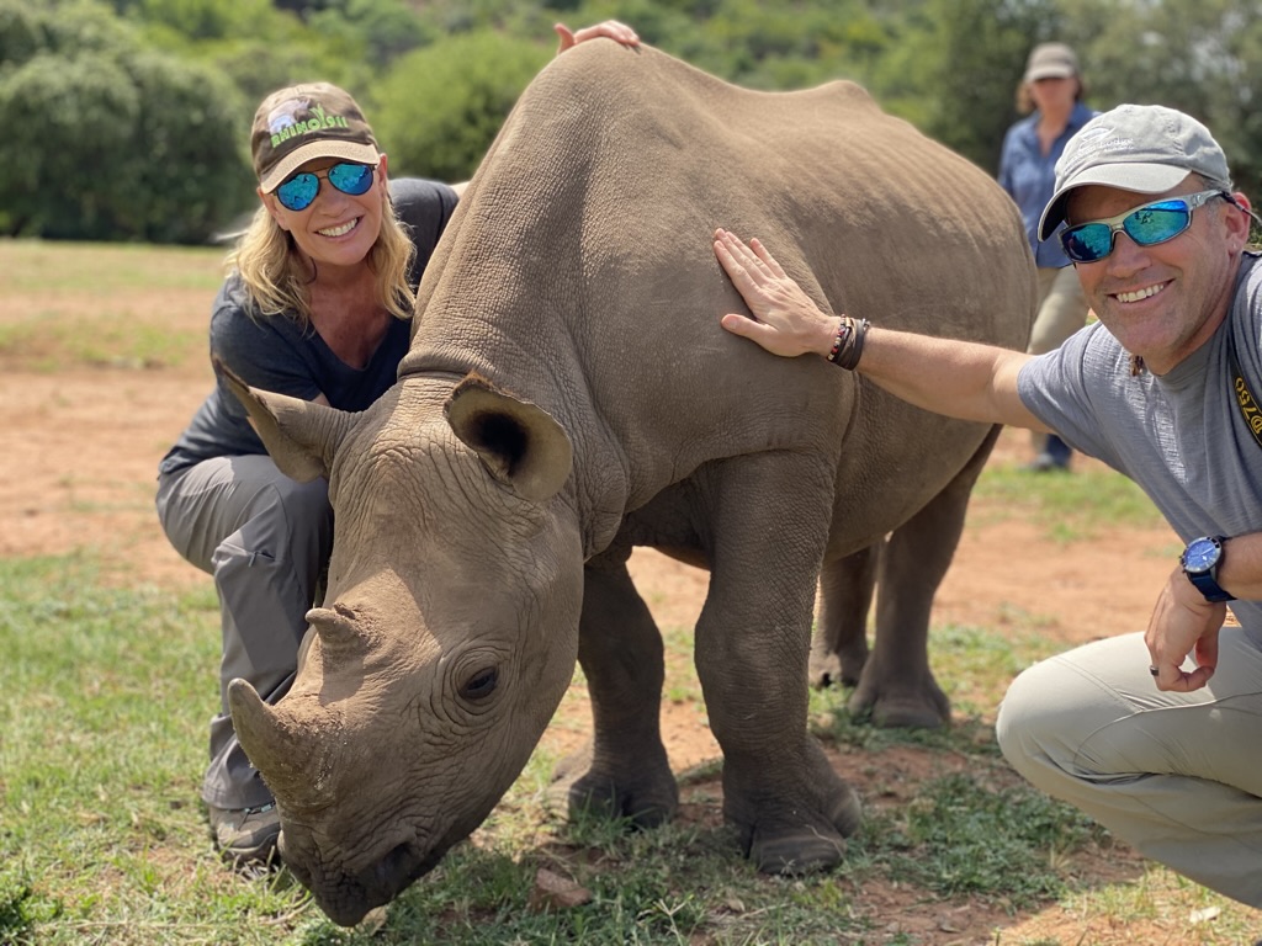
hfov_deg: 36.8
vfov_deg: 28.0
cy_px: 473
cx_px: 631
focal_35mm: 52
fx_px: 1896
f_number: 2
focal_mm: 6
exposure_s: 1/489
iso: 20
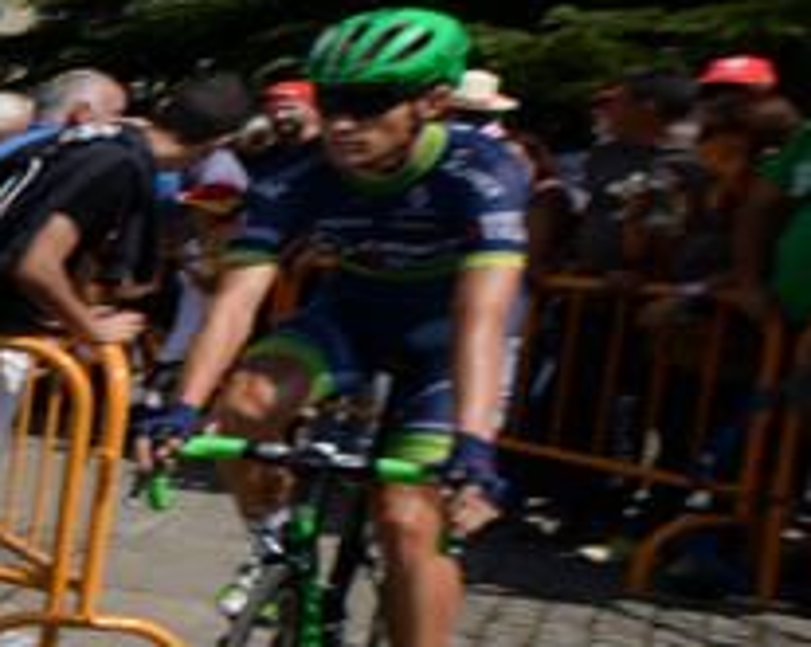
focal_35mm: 65
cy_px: 539
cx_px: -1164
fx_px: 1558
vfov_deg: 23.0
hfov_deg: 15.0
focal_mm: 14
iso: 200
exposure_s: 1/160
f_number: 16
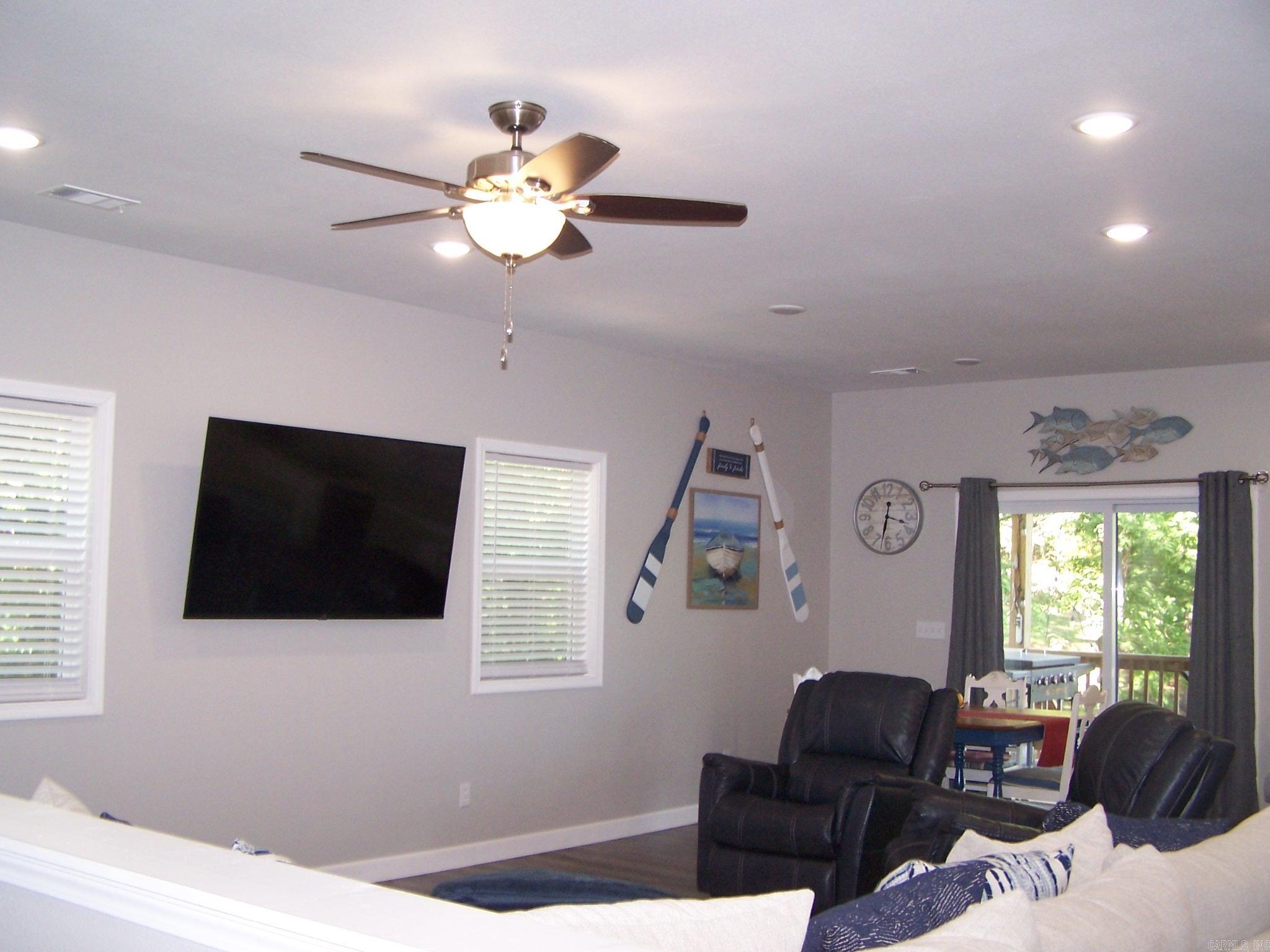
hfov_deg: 49.0
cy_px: 476
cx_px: 635
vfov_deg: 37.7
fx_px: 1394
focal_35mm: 38
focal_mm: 6.3
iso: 140
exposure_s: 1/60
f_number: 2.8
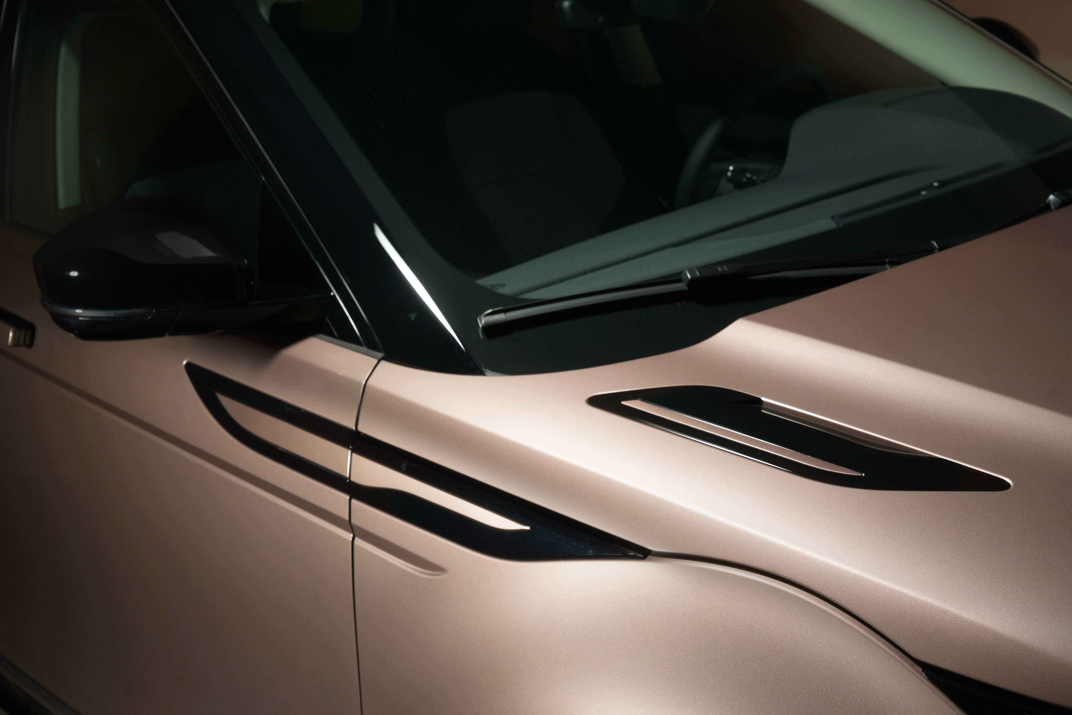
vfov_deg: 26.0
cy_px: 358
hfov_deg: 38.2
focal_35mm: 52
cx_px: 536
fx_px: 1548
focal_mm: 52
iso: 100
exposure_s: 8
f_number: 8
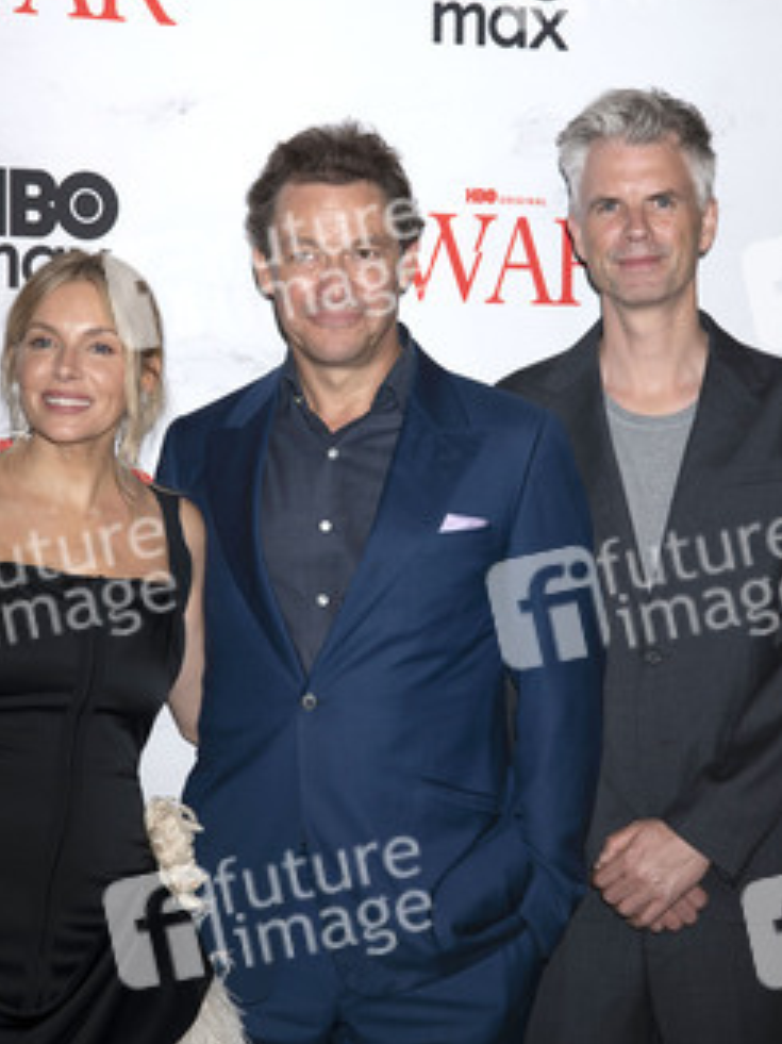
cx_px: 361
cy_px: 434
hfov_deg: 14.6
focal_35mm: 101
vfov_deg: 19.4
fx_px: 3044
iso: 640
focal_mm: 86
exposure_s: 1/200
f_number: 6.3
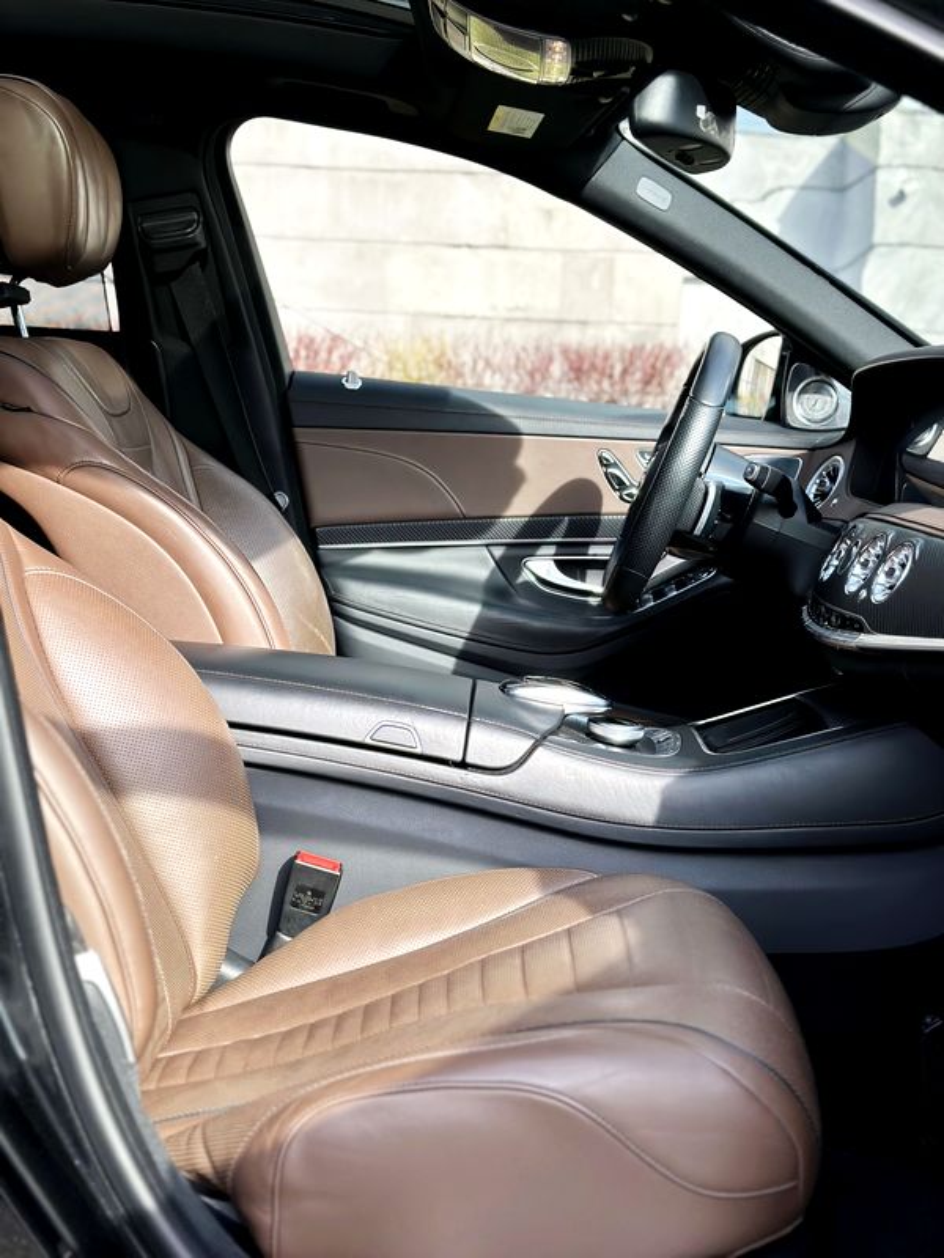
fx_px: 1745
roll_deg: -2.4
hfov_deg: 30.3
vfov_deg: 39.7
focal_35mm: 48
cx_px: 472
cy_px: 629
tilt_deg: -6.0
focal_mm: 6.86
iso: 80
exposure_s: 1/1721
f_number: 1.78
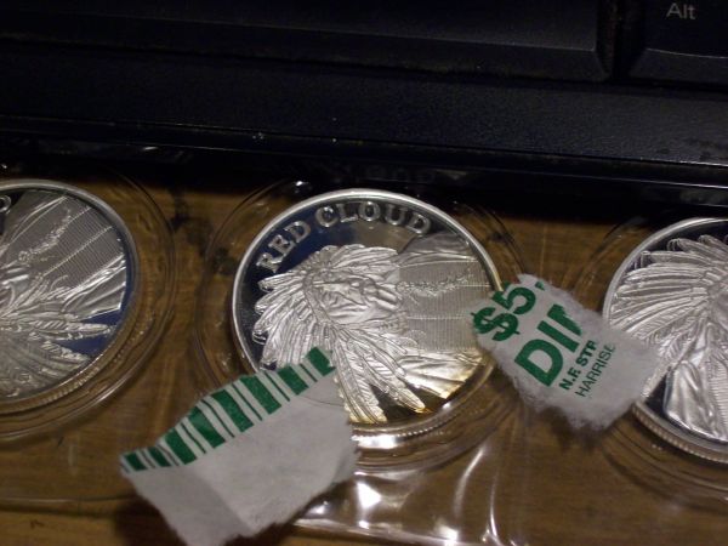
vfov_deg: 21.0
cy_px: 273
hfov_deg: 27.8
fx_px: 1472
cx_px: 364
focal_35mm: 70
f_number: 3.8
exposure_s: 1/44.9
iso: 160
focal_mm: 11.6
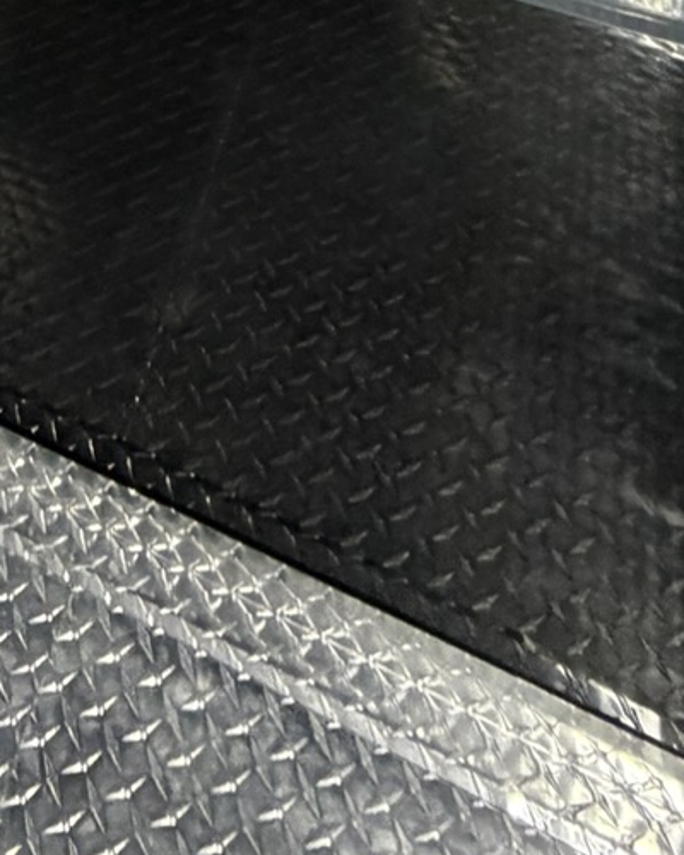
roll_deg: -1.8
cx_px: -82
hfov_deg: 25.1
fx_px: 1417
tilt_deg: -8.0
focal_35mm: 56
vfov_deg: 19.7
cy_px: -823
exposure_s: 1/60
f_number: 2.2
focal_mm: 2.22
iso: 250
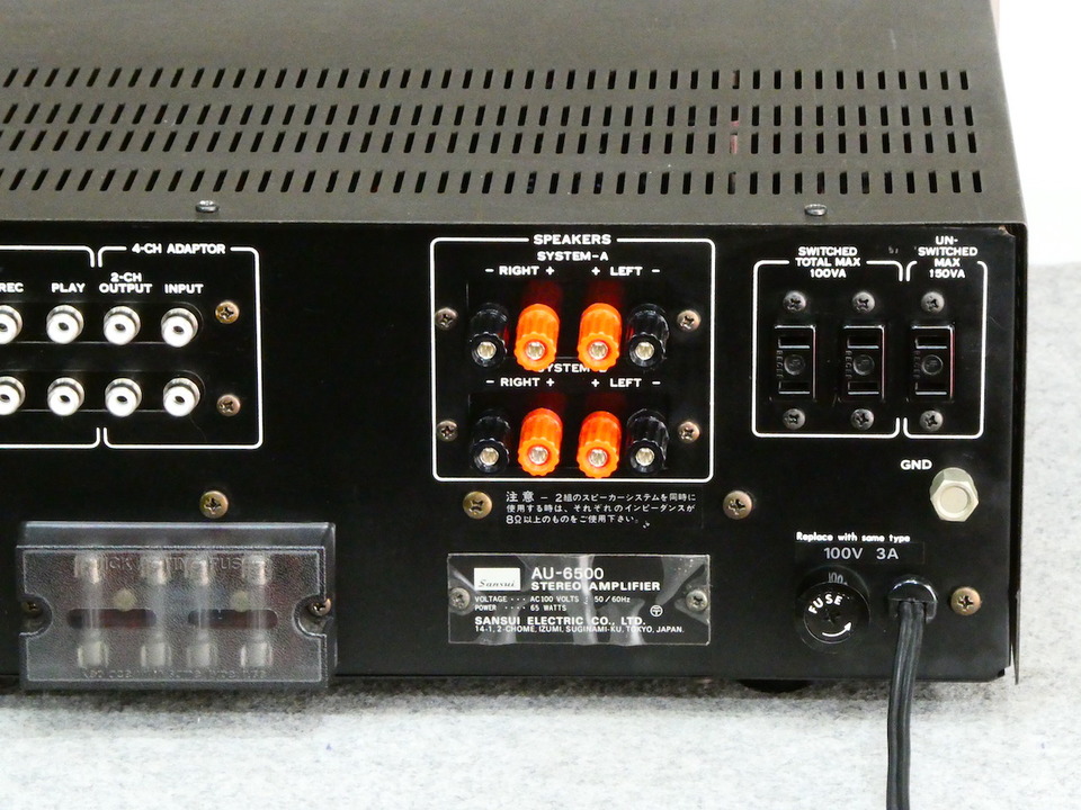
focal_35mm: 151
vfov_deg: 9.8
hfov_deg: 13.1
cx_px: 540
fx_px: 4715
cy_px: 405
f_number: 8
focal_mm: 27.1
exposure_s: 1/15
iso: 1600
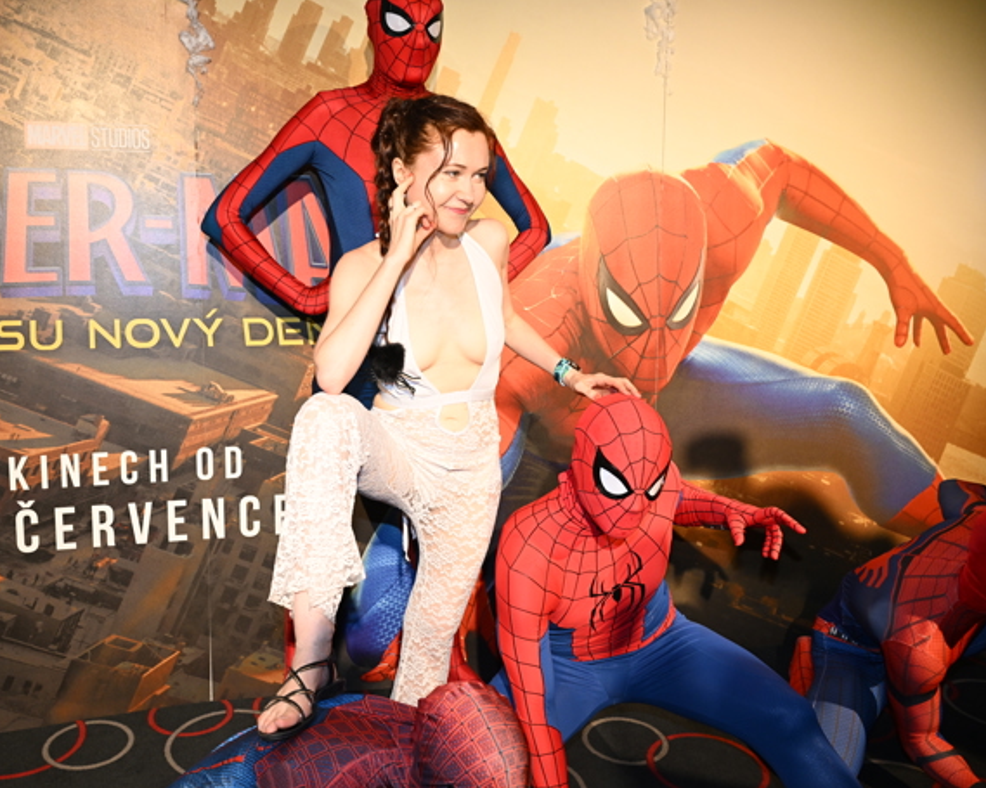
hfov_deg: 53.3
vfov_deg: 43.8
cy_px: 397
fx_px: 979
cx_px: 431
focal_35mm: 34
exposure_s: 1/250
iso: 1250
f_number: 5
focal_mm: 29.5
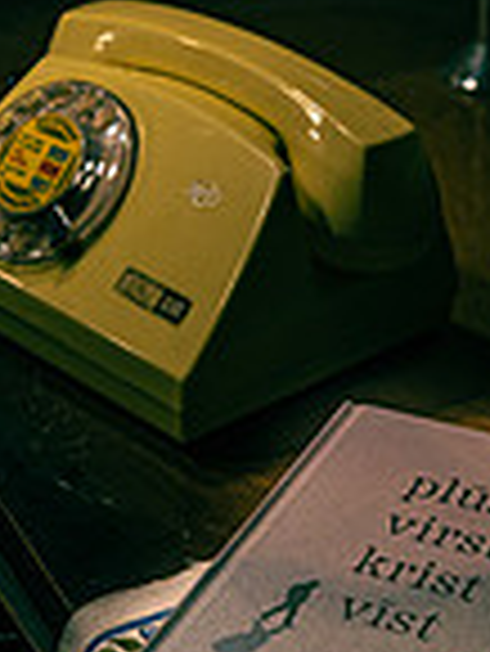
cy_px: 184
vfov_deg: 13.8
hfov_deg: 10.4
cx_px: 369
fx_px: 2695
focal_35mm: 143
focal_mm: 48
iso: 250
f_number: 2.8
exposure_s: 1/125
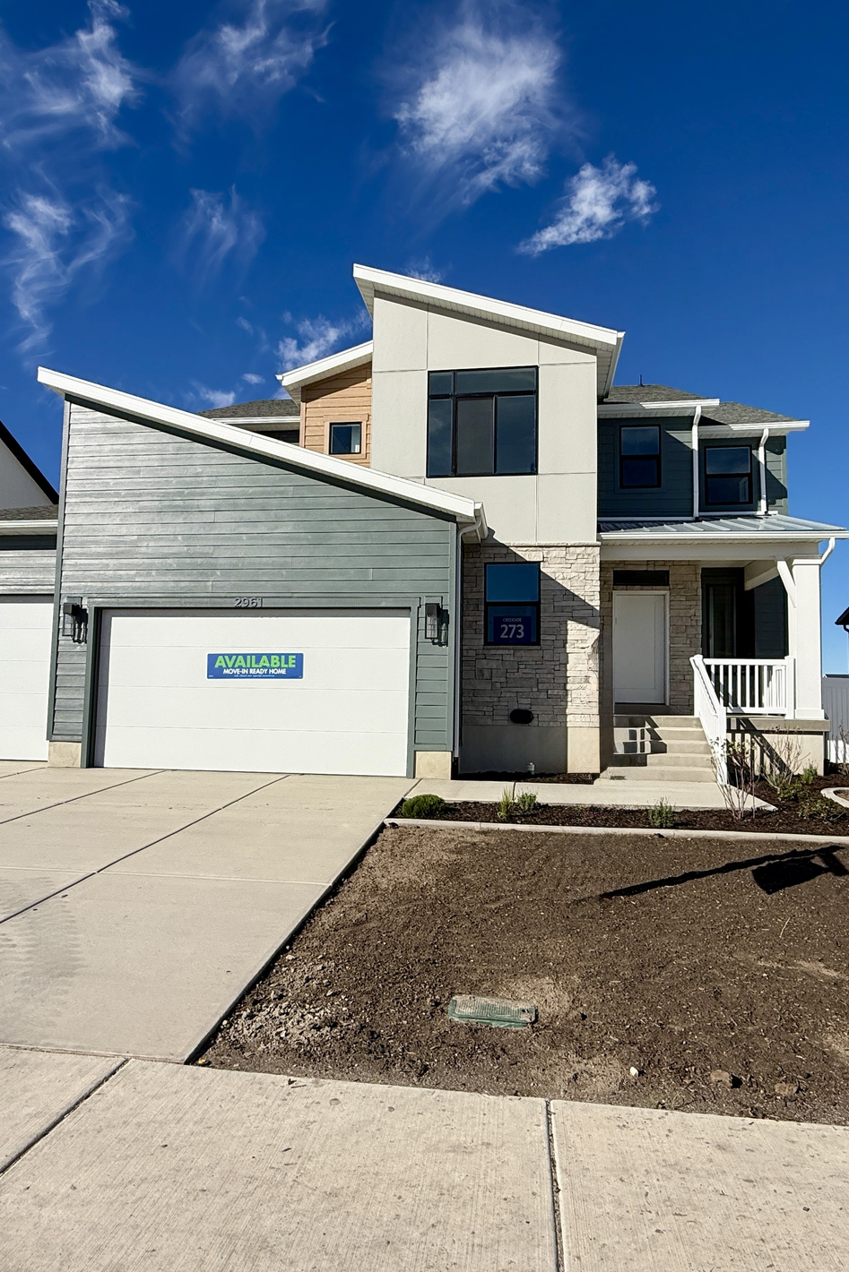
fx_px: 743
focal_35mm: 21
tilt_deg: +4.9
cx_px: 432
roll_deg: -0.9
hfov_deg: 59.5
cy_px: 657
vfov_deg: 81.2
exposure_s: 1/4425
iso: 50
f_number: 2.2
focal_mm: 2.22
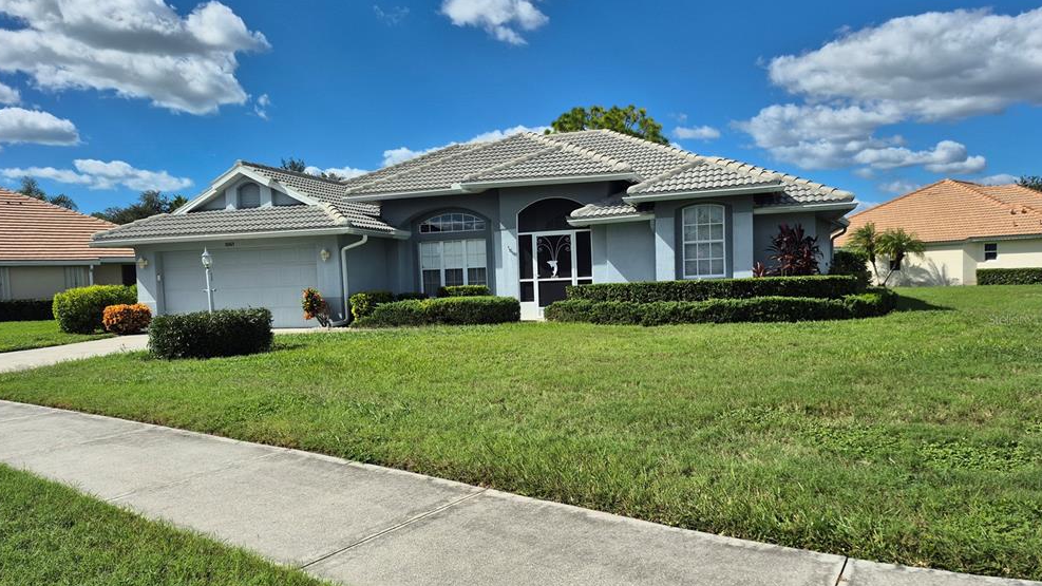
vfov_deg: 44.3
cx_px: 511
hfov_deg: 71.9
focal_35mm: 26
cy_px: 319
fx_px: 718
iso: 25
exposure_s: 1/2912
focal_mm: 5.4
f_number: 1.8
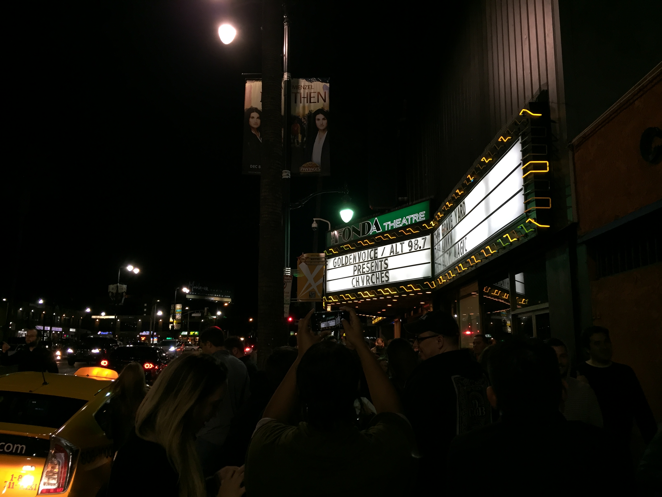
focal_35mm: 29
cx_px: 331
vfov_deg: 48.2
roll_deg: +0.0
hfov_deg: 61.7
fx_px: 555
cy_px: 248
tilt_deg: +11.1
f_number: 2.2
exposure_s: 1/30
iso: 64
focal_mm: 4.15
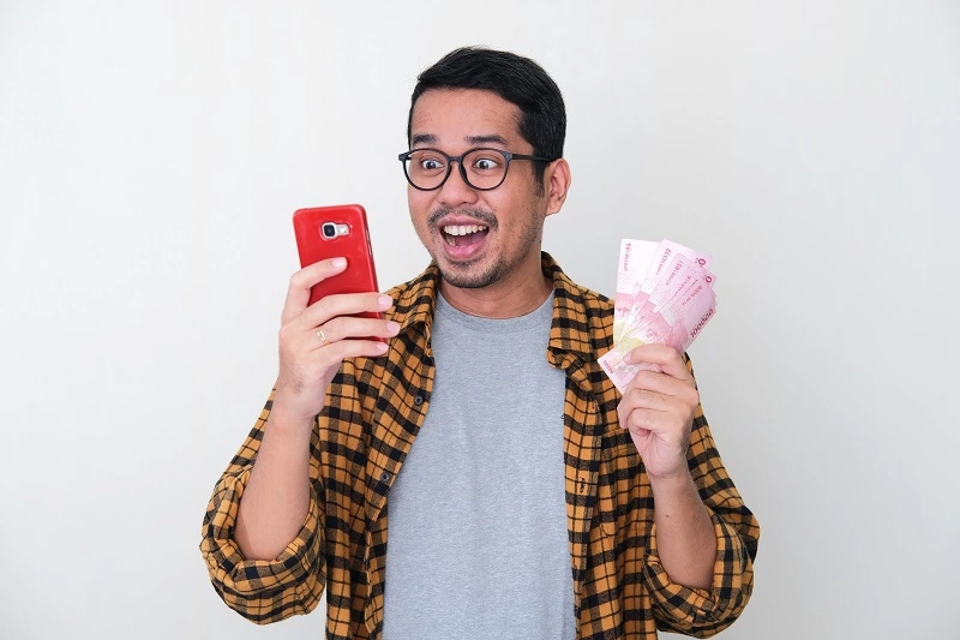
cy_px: 320
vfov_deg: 25.5
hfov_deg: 37.5
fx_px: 1413
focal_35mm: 53
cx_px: 480
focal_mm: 35
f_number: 5
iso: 125
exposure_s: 1/15
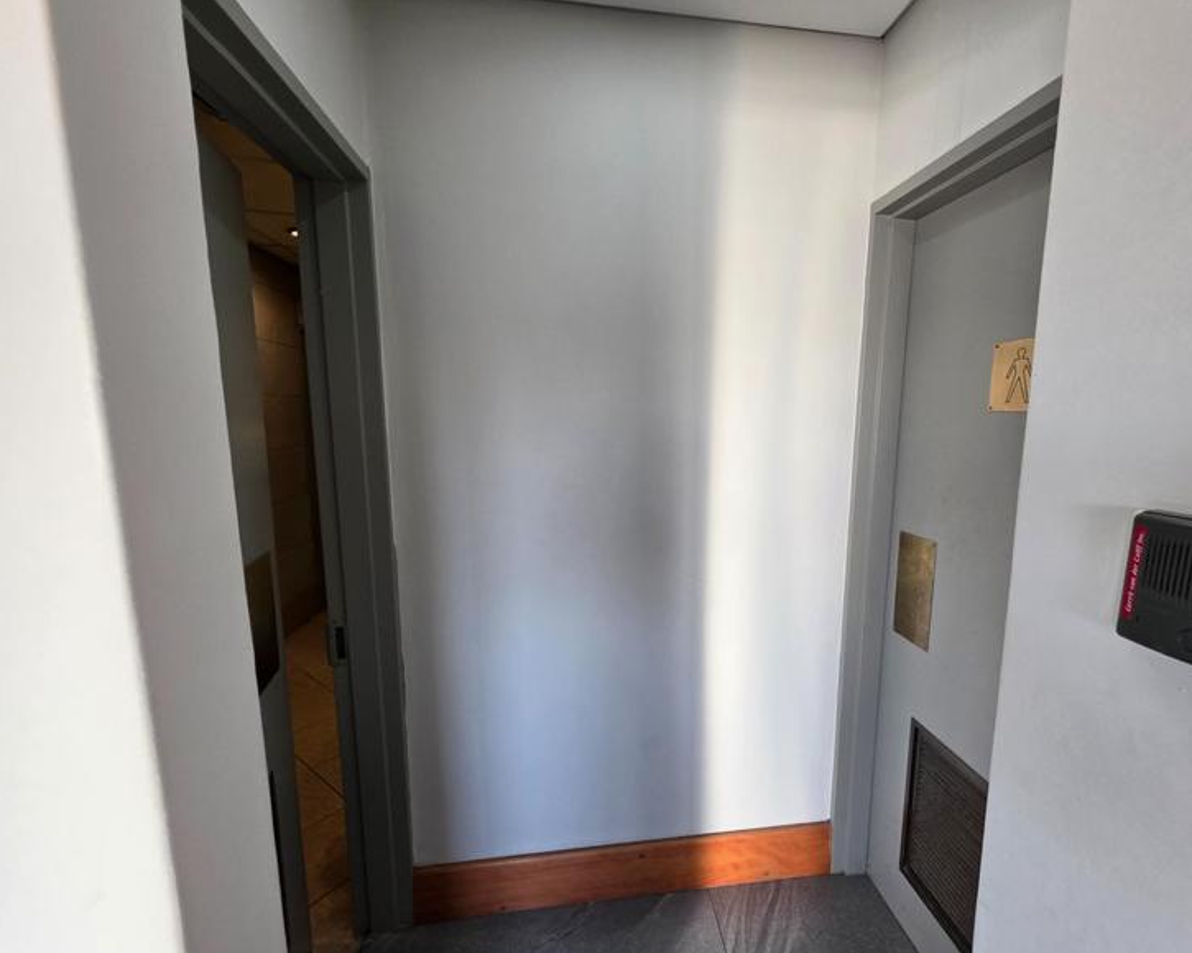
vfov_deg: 88.0
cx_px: 649
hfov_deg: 100.4
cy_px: 488
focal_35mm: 14
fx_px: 494
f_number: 1.9
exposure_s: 1/100
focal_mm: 2.2
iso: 125
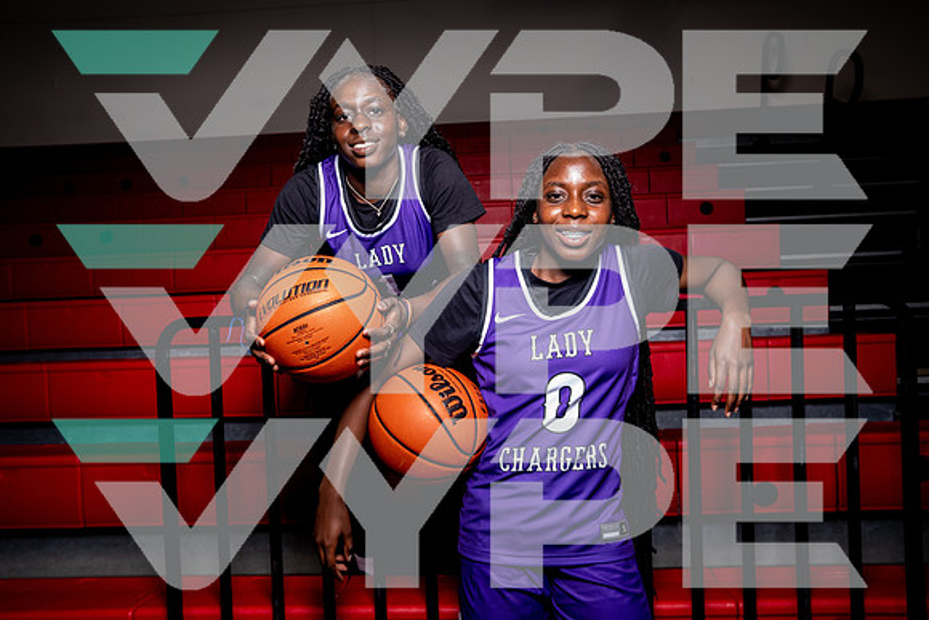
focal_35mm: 31
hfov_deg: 60.3
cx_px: 464
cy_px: 310
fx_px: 800
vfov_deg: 42.3
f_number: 5.6
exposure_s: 1/250
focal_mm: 31
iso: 320
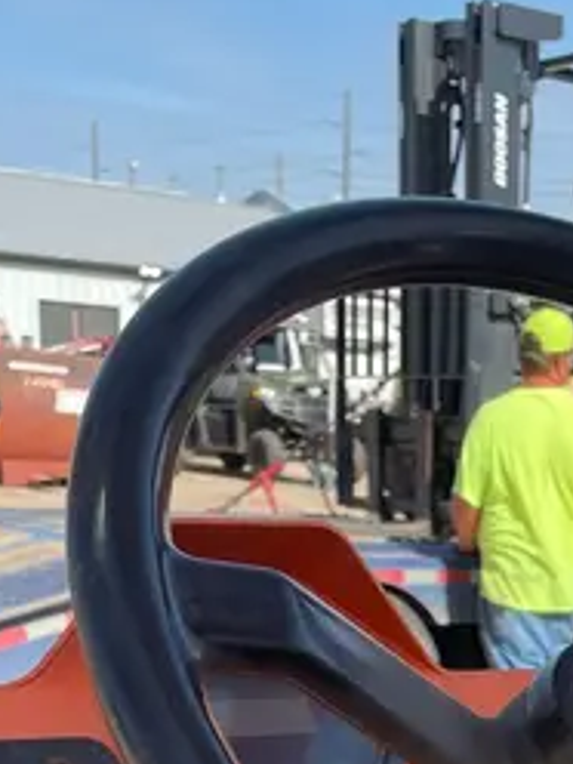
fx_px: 1699
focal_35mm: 77
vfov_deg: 22.0
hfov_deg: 18.6
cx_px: 579
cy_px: 1071
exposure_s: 1/1195
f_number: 1.6
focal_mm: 4.2
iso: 32
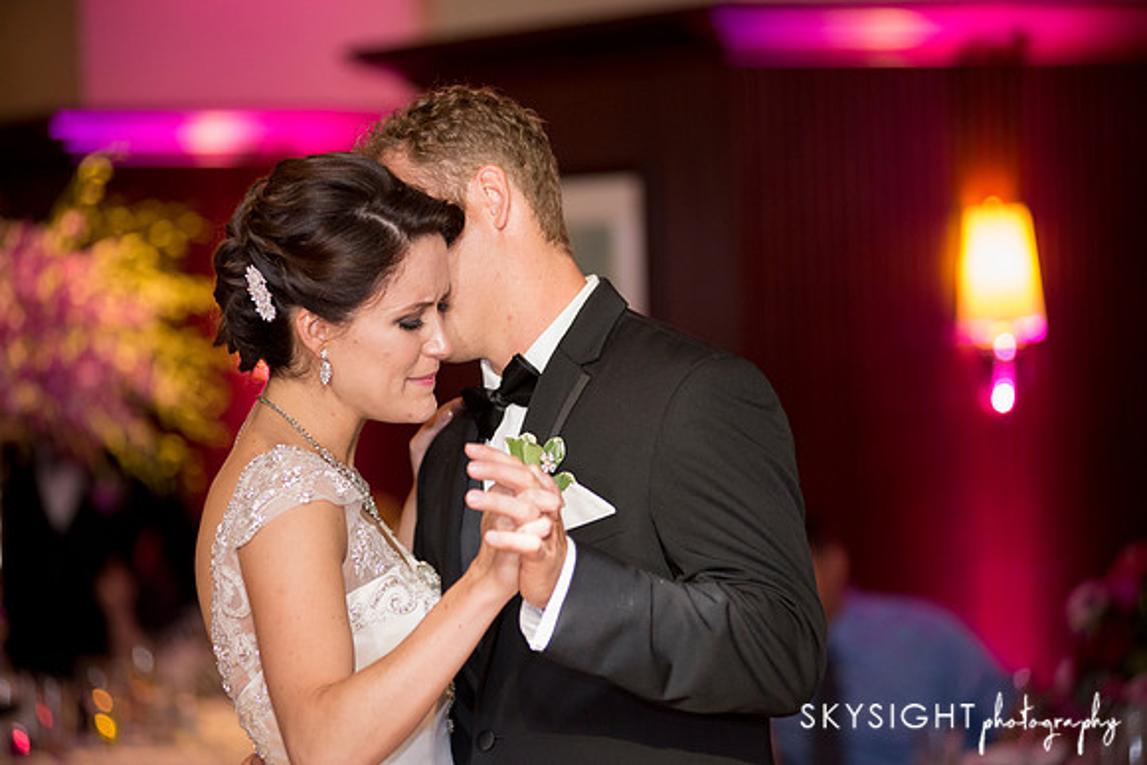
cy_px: 382
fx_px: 4302
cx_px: 574
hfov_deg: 15.2
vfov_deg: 10.2
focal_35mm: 135
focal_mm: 135
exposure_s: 1/160
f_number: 2.8
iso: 2000
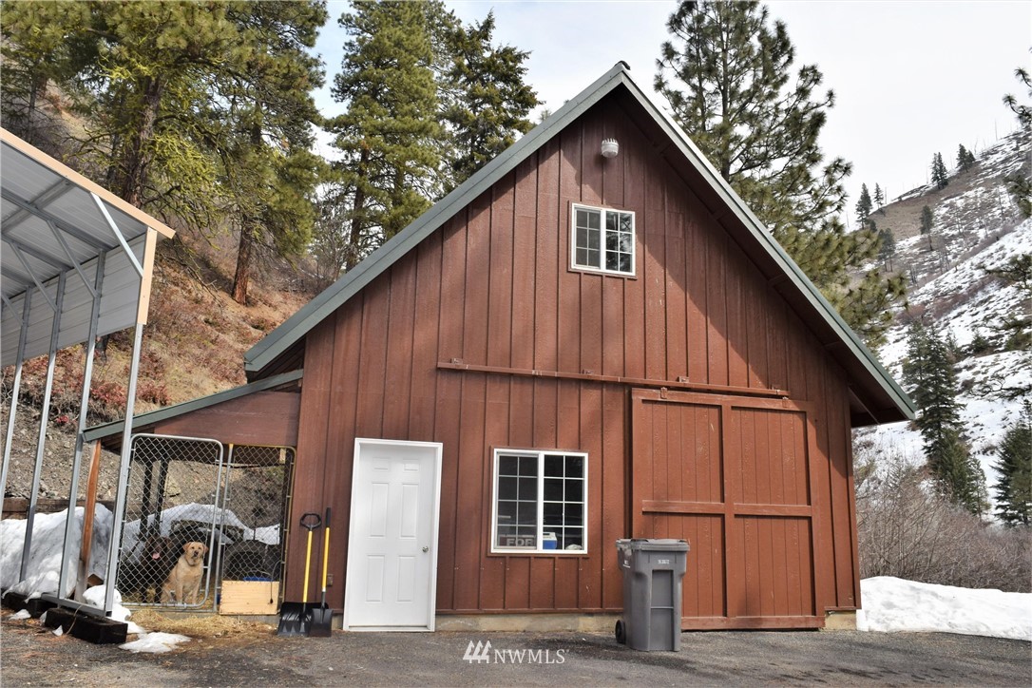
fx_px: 774
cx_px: 516
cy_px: 344
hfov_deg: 67.4
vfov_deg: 47.9
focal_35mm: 27
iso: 100
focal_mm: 18
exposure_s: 1/200
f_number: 10
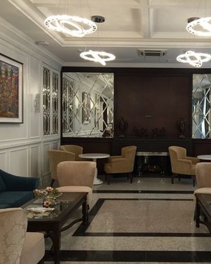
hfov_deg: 38.4
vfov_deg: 47.9
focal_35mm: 38
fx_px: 297
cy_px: 132
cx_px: 152
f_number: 2.2
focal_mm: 4.15
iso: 100
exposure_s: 1/33
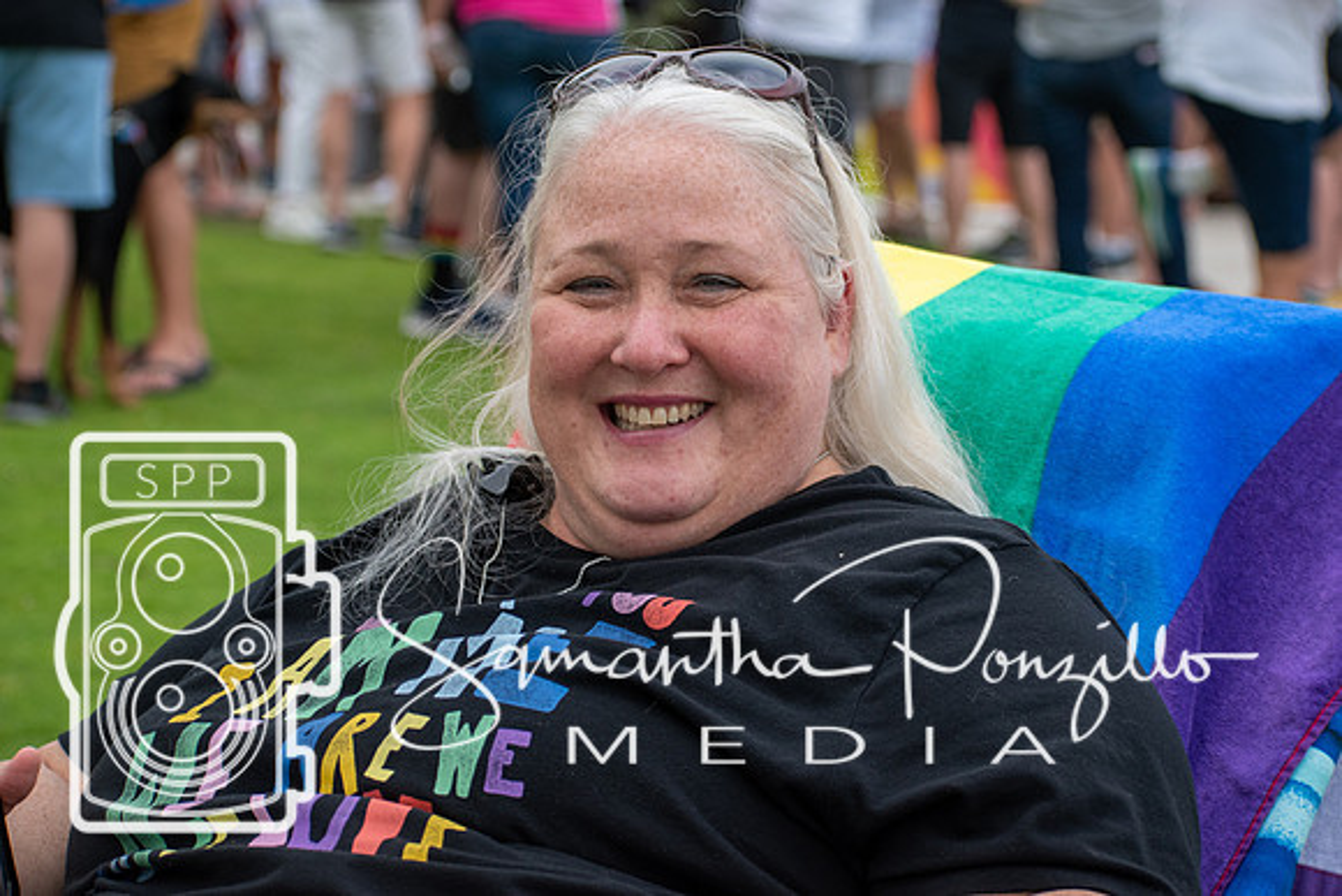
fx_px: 4027
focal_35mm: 108
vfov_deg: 12.7
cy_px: 448
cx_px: 671
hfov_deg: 18.9
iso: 400
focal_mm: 72
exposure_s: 1/500
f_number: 5.6
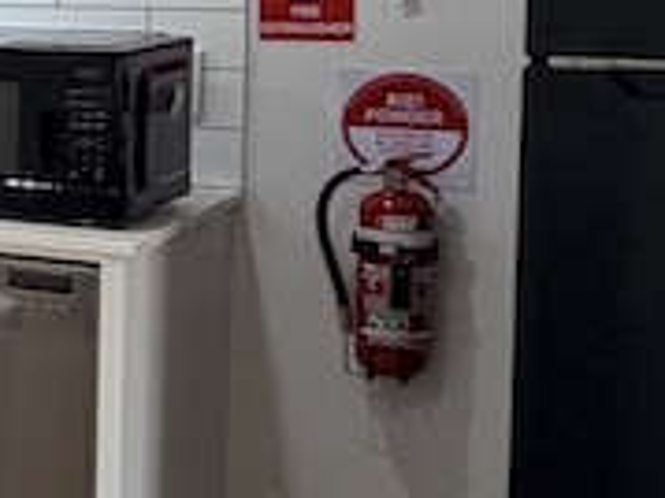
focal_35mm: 100
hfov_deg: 14.5
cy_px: 52
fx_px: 1920
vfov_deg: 14.6
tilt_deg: -5.4
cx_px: -840
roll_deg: +1.3
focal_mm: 2.22
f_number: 2.2
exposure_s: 1/121
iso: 200
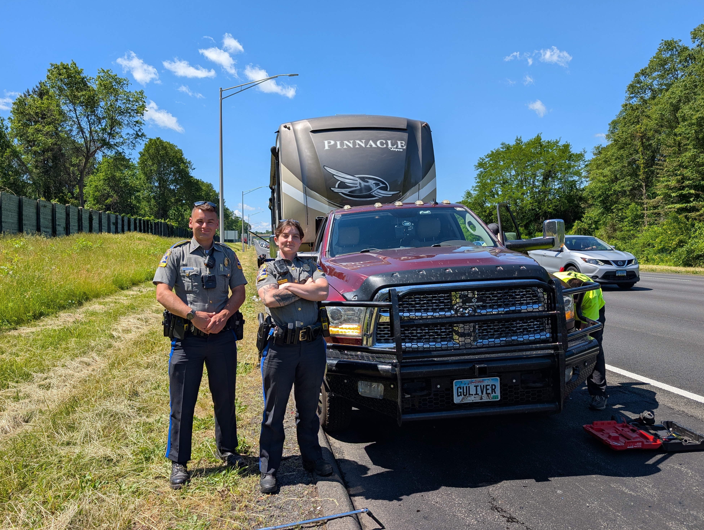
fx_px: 509
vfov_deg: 55.0
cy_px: 261
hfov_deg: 69.3
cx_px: 341
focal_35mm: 25
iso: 19
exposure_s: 1/882
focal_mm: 6.9
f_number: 1.68
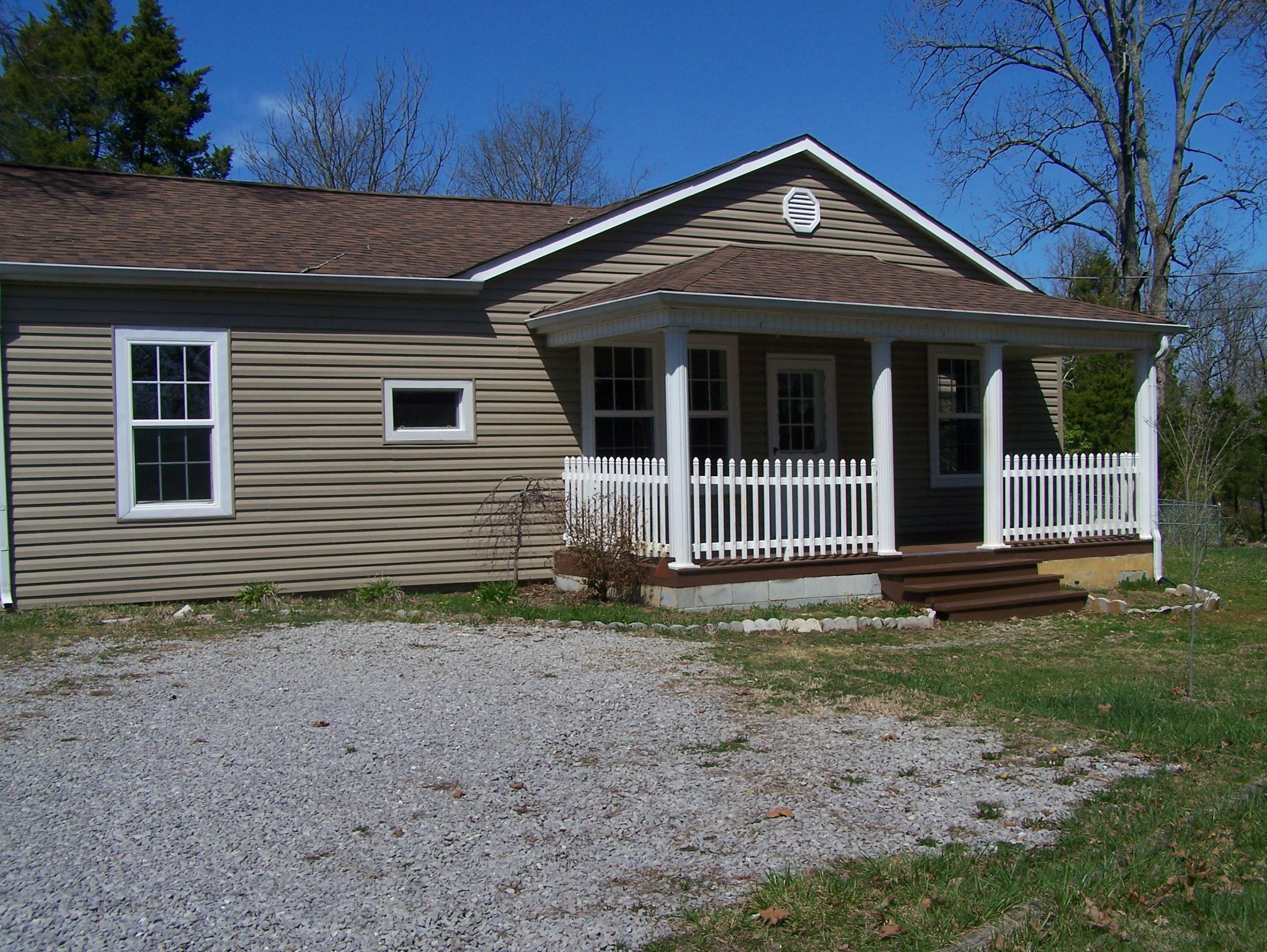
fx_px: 1392
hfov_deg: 48.9
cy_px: 476
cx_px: 634
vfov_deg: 37.8
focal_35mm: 38
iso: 80
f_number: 4
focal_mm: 6.3
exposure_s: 1/1000
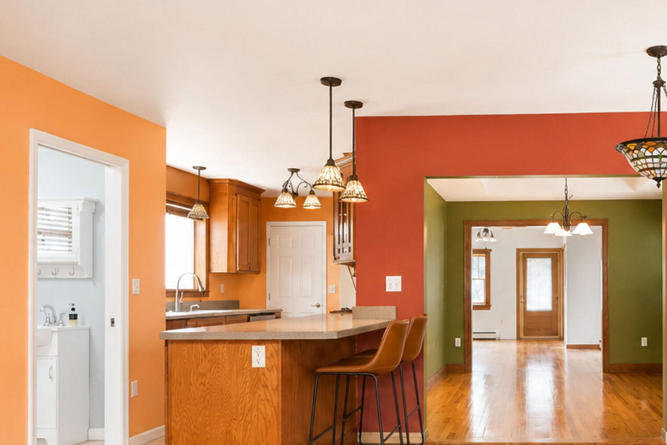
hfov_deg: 55.8
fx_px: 593
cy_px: 285
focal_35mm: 32
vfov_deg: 40.8
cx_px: 501
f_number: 4
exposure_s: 1/20
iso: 64
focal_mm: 16
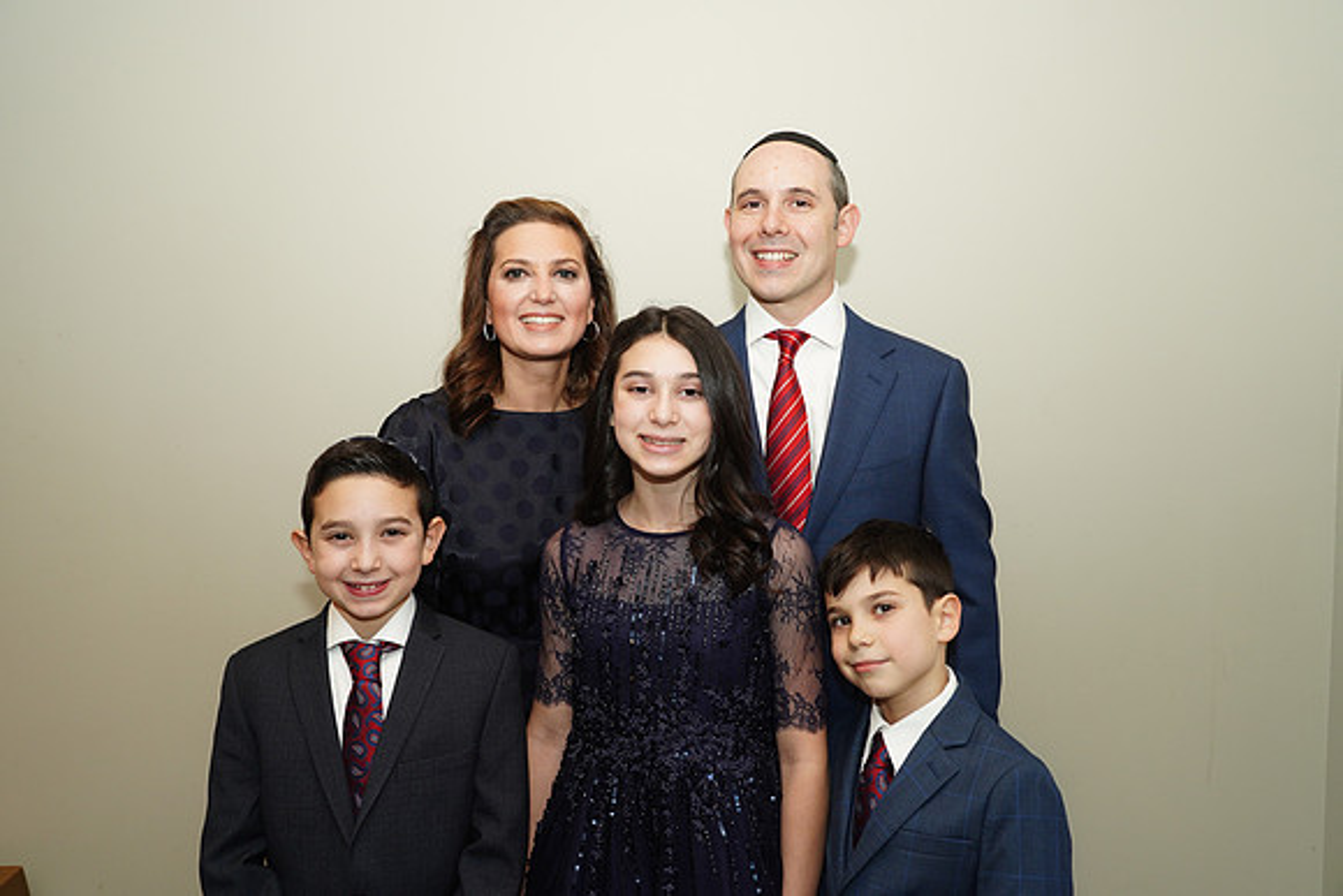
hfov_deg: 63.6
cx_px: 672
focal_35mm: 29
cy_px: 448
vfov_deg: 45.0
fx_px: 1082
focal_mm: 29
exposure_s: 1/125
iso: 800
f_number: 5
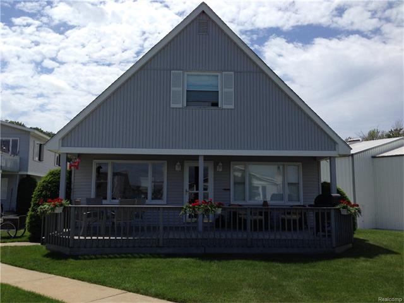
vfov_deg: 42.9
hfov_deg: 55.4
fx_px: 385
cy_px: 152
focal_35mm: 33
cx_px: 202
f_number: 2.4
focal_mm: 4.12
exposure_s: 1/2358
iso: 50
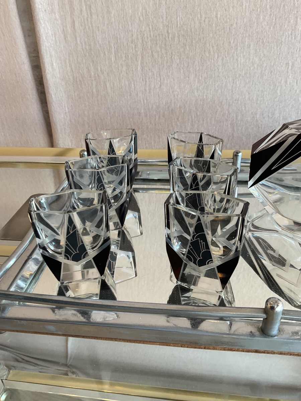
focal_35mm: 29
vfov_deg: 61.7
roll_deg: +2.6
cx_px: 150
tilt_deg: -26.8
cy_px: 200
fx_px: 336
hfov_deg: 48.2
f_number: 1.8
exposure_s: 1/100
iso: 40
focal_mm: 3
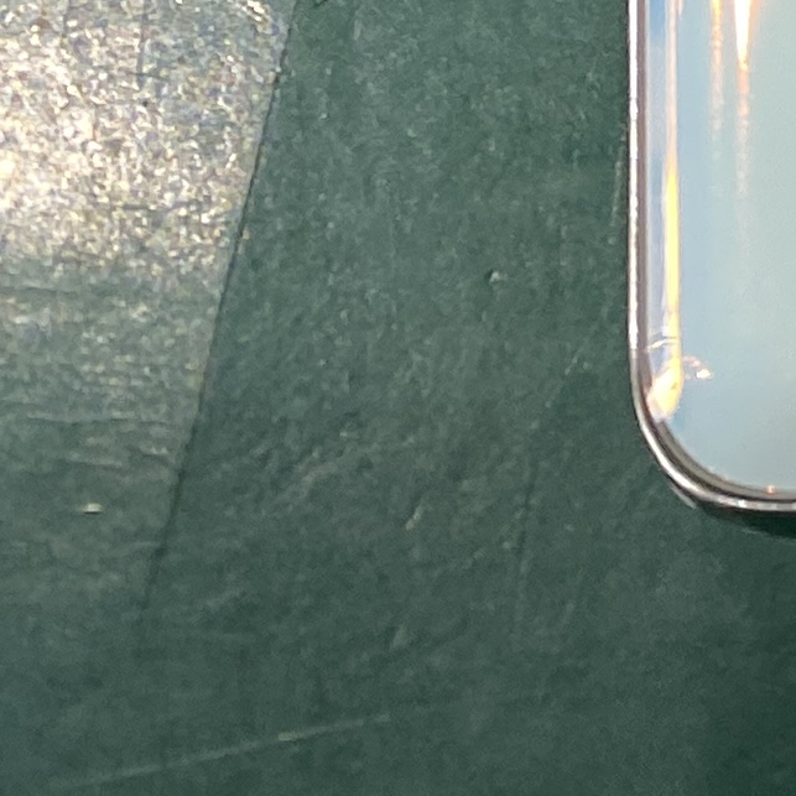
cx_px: 2062
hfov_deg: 10.2
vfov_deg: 10.7
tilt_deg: -71.4
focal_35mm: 144
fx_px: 3746
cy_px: -997
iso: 50
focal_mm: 4.25
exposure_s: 1/100
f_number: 1.8
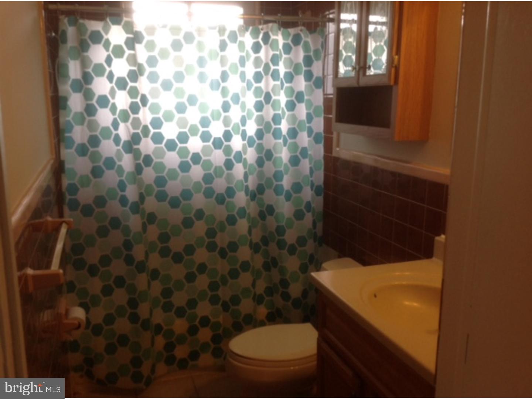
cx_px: 266
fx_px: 538
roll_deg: +0.2
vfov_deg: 40.7
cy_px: 200
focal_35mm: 35
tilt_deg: -10.8
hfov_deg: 52.6
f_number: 2.4
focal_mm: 4.28
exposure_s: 1/20
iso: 50
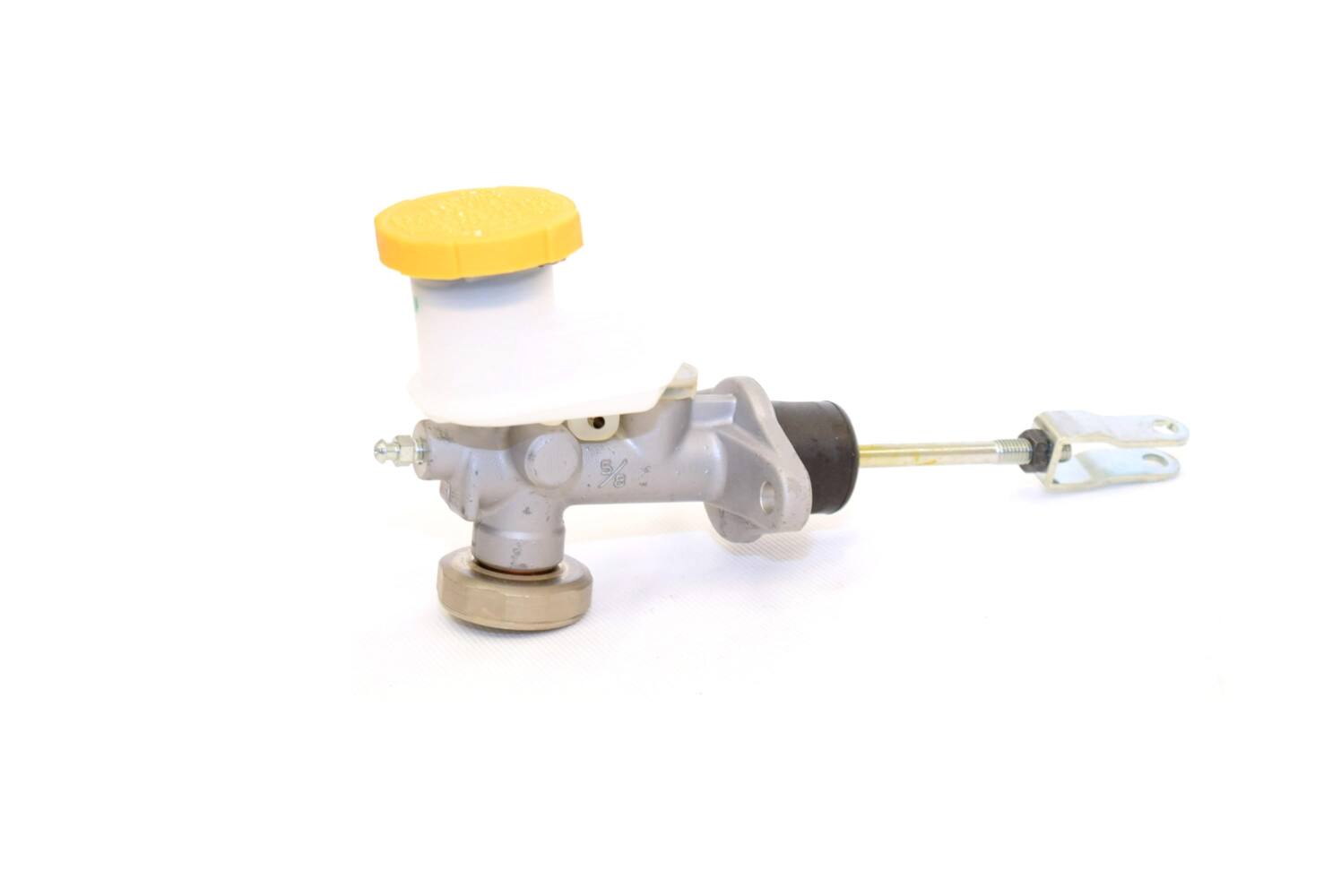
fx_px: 3075
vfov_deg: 16.6
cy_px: 448
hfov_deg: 24.6
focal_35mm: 82
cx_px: 670
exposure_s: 1/160
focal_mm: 55
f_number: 6.3
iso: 400
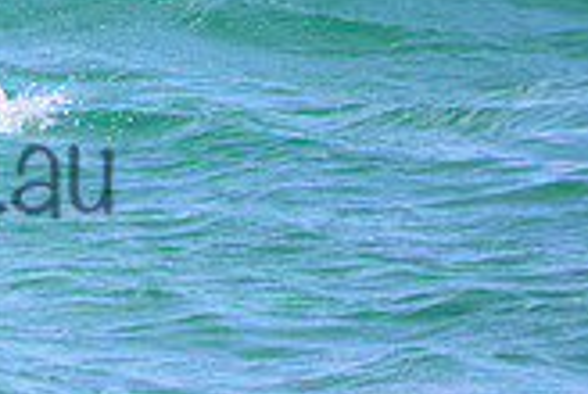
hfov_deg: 0.7
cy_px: 131
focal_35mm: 2827
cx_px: -265
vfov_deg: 0.5
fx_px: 46258
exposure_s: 1/2000
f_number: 11
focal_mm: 800
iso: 2500
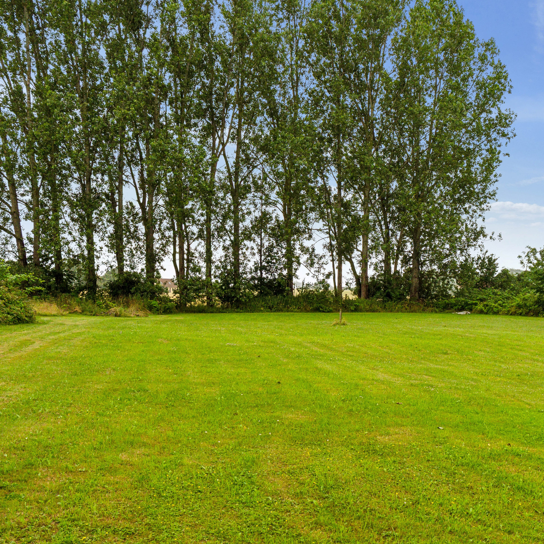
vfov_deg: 42.8
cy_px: 276
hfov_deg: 42.6
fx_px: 693
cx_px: 334
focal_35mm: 39
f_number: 8
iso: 500
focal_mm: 20
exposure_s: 1/320
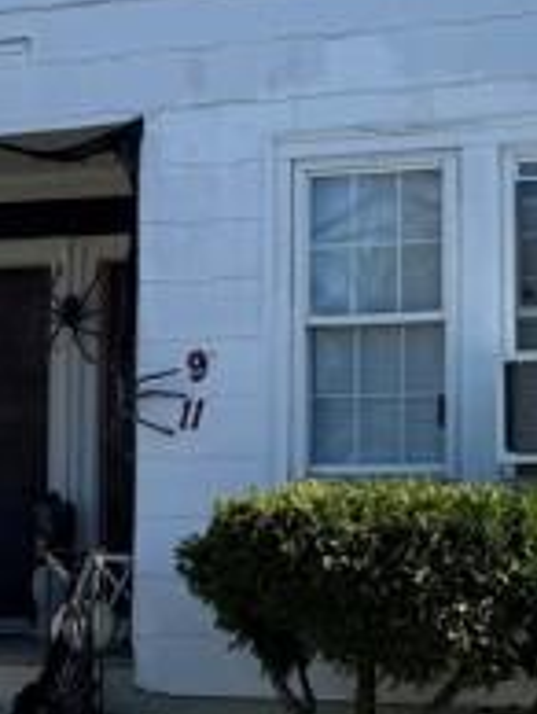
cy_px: 423
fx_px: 1961
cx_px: 199
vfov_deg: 20.6
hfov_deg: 15.6
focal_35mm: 95
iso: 80
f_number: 1.78
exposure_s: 1/2959
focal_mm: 6.76
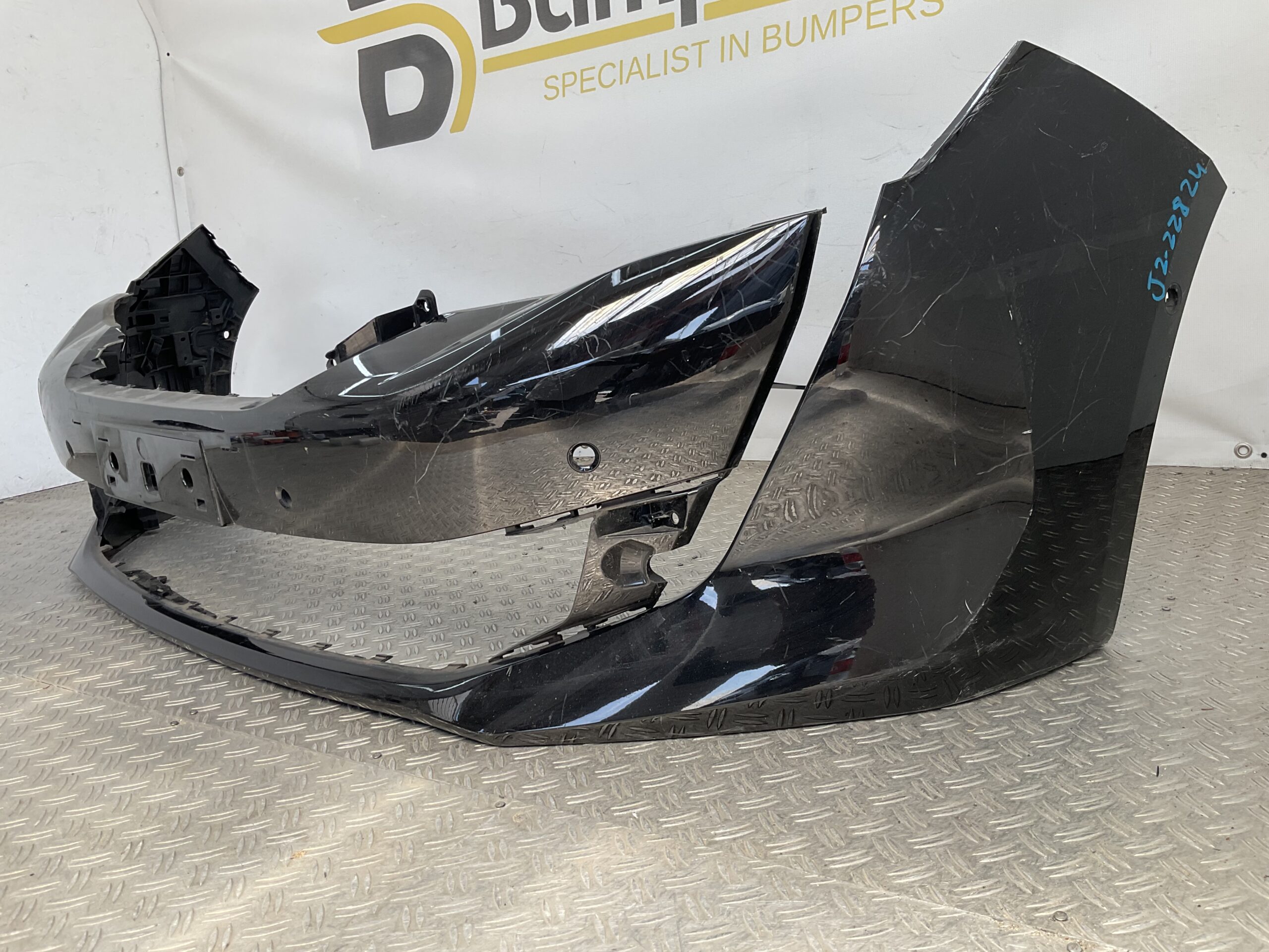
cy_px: 476
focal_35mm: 29
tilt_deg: -12.9
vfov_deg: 48.2
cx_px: 634
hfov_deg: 61.7
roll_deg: +5.6
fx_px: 1063
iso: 16
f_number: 1.8
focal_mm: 3
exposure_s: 1/185
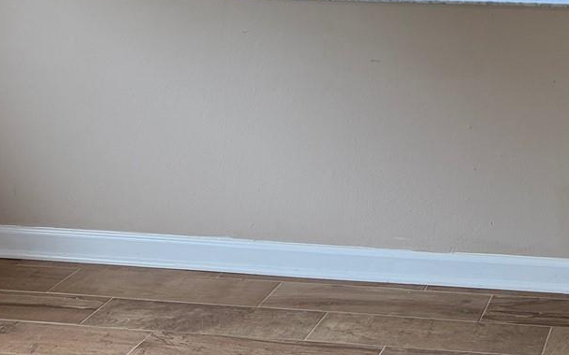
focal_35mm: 67
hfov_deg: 27.8
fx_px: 1039
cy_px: -196
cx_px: 637
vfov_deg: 17.3
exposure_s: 1/199
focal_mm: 6.76
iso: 125
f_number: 1.78
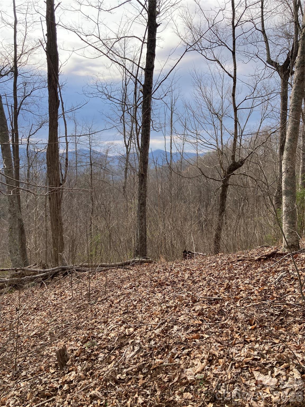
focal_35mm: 28
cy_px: 204
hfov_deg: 49.7
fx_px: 329
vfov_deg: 63.4
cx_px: 152
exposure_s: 1/991
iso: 20
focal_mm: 3.99
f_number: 1.8
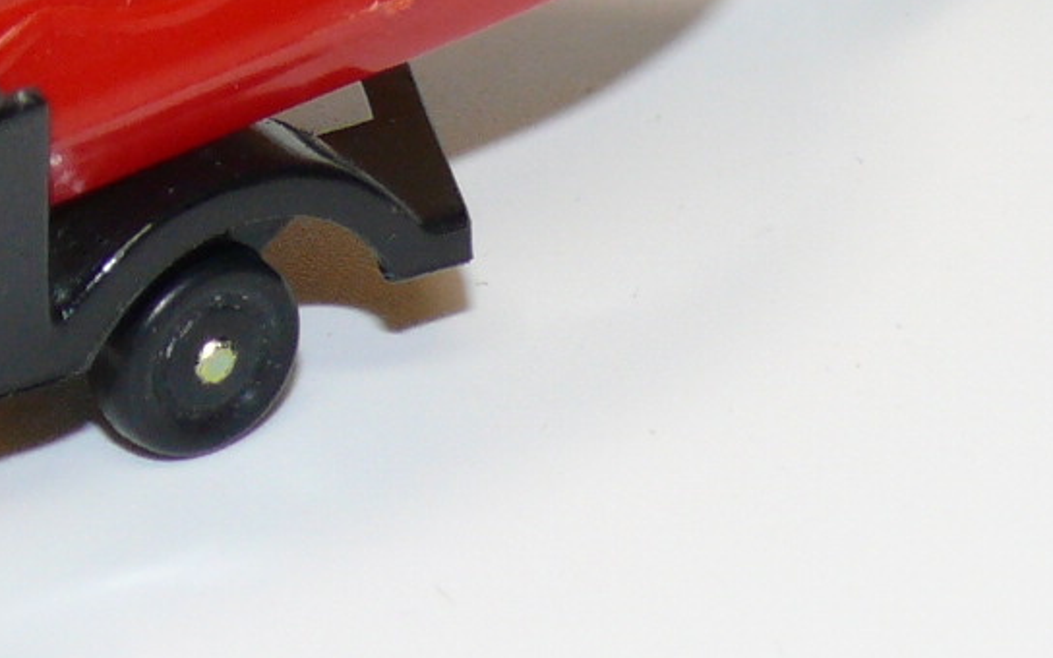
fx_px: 7777
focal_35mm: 271
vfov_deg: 4.8
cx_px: 147
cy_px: -192
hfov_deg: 7.7
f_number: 4
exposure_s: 1/30
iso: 100
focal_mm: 12.4
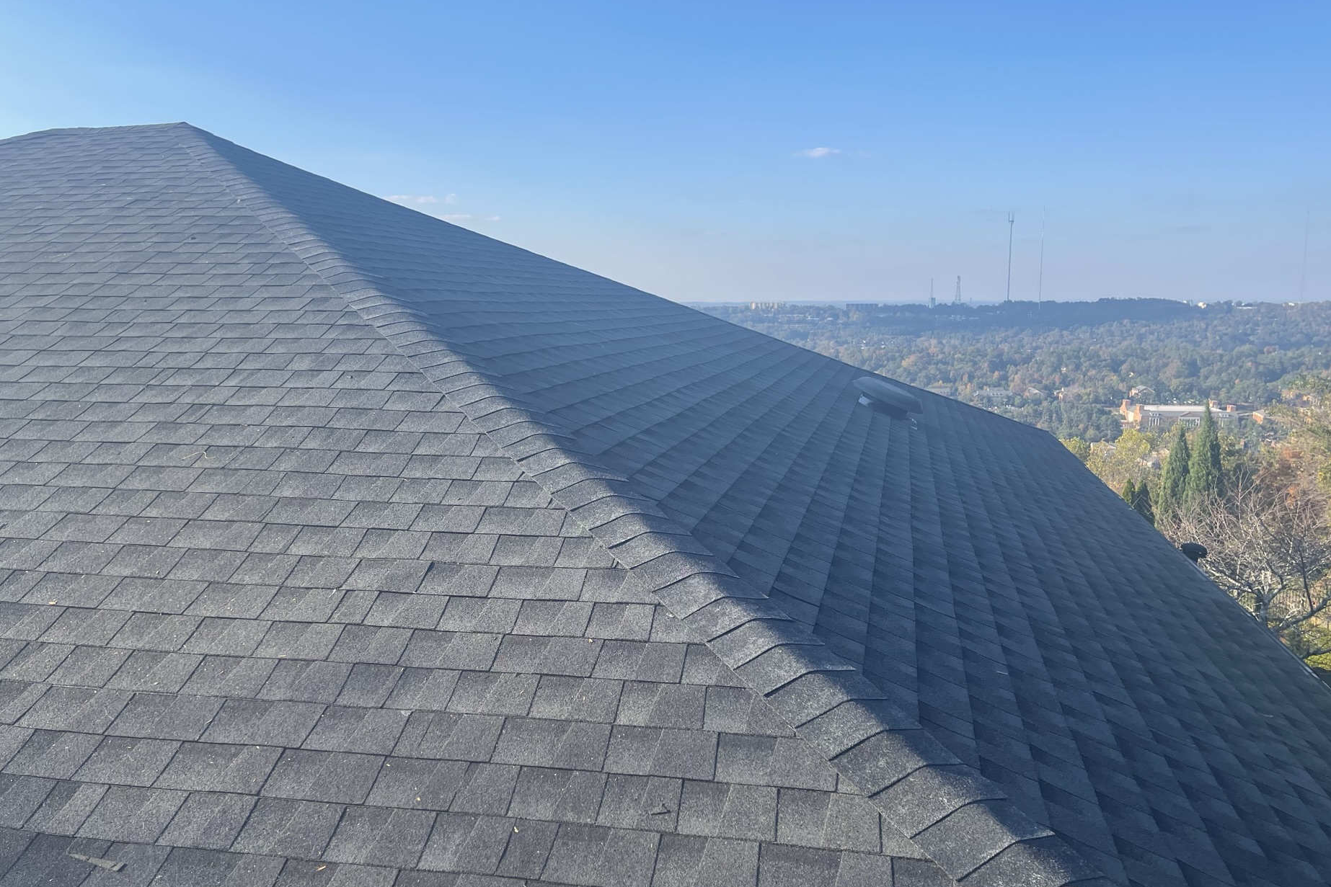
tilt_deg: -8.4
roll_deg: +0.6
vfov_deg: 43.6
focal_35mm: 30
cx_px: 669
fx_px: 1109
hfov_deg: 61.9
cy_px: 459
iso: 32
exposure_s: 1/1821
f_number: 1.6
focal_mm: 5.1
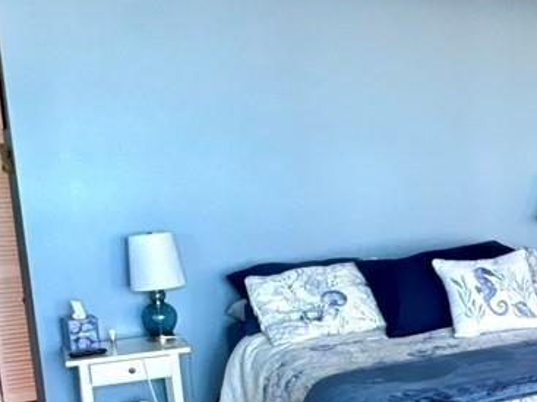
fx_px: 946
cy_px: 327
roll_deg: +0.9
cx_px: 562
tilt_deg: -11.2
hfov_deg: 29.2
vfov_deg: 23.6
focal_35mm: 61
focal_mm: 2.22
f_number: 2.2
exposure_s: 1/60
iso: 250
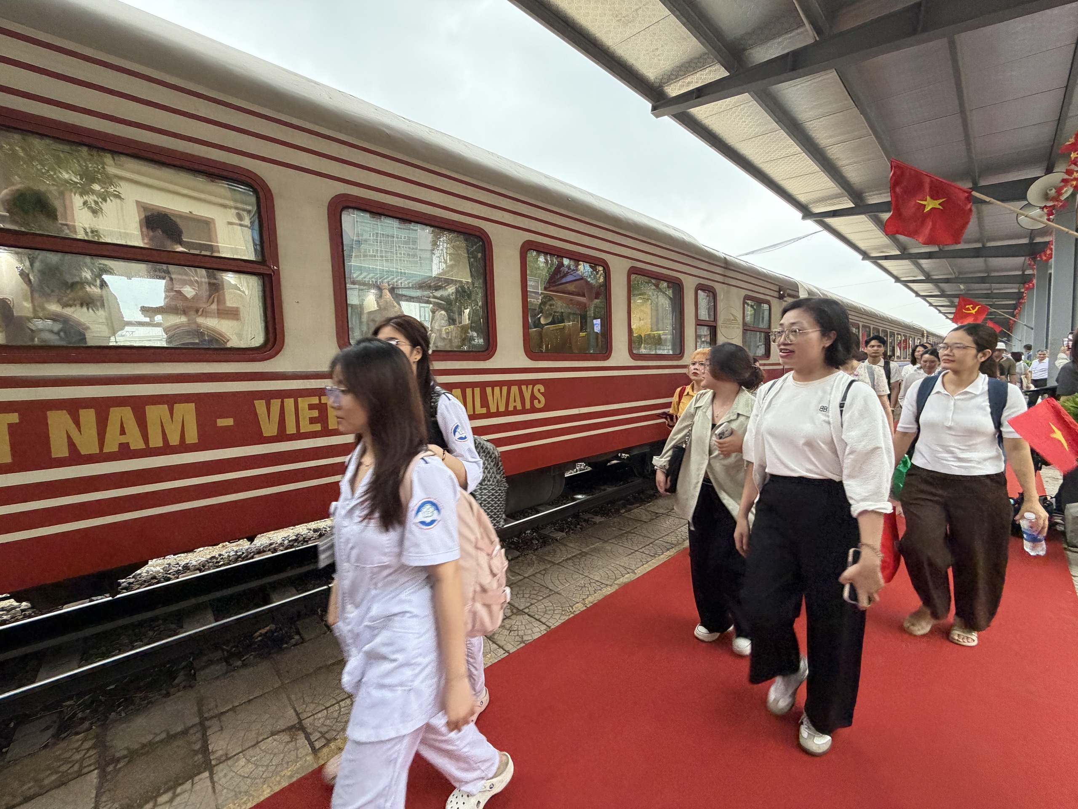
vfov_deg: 85.7
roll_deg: +2.1
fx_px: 436
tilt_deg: -4.3
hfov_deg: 102.1
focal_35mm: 14
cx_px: 539
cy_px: 404
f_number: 2.2
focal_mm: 2.22
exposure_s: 1/91
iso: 320
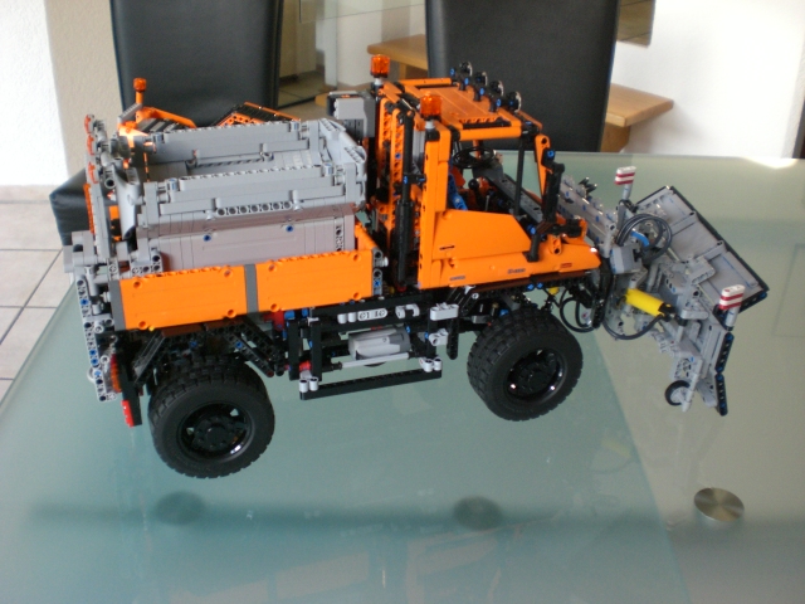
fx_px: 884
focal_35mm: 38
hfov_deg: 49.0
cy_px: 302
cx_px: 402
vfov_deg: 37.7
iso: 200
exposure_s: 1/80
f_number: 3.1
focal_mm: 6.3
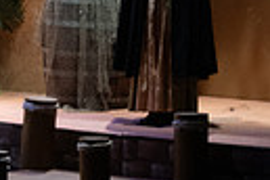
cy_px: -6
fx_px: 5580
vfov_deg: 1.8
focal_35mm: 744
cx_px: -335
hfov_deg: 2.8
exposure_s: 1/160
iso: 7200
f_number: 6.3
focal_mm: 165
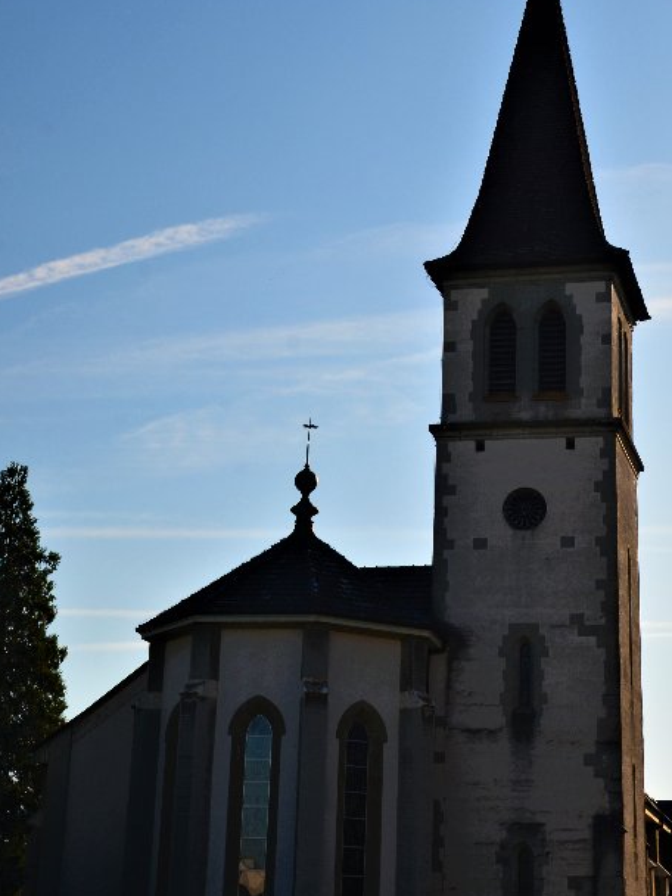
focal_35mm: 72
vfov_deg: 27.0
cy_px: 385
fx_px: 1864
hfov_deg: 20.4
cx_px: 357
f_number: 10
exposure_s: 1/250
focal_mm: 38
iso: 320
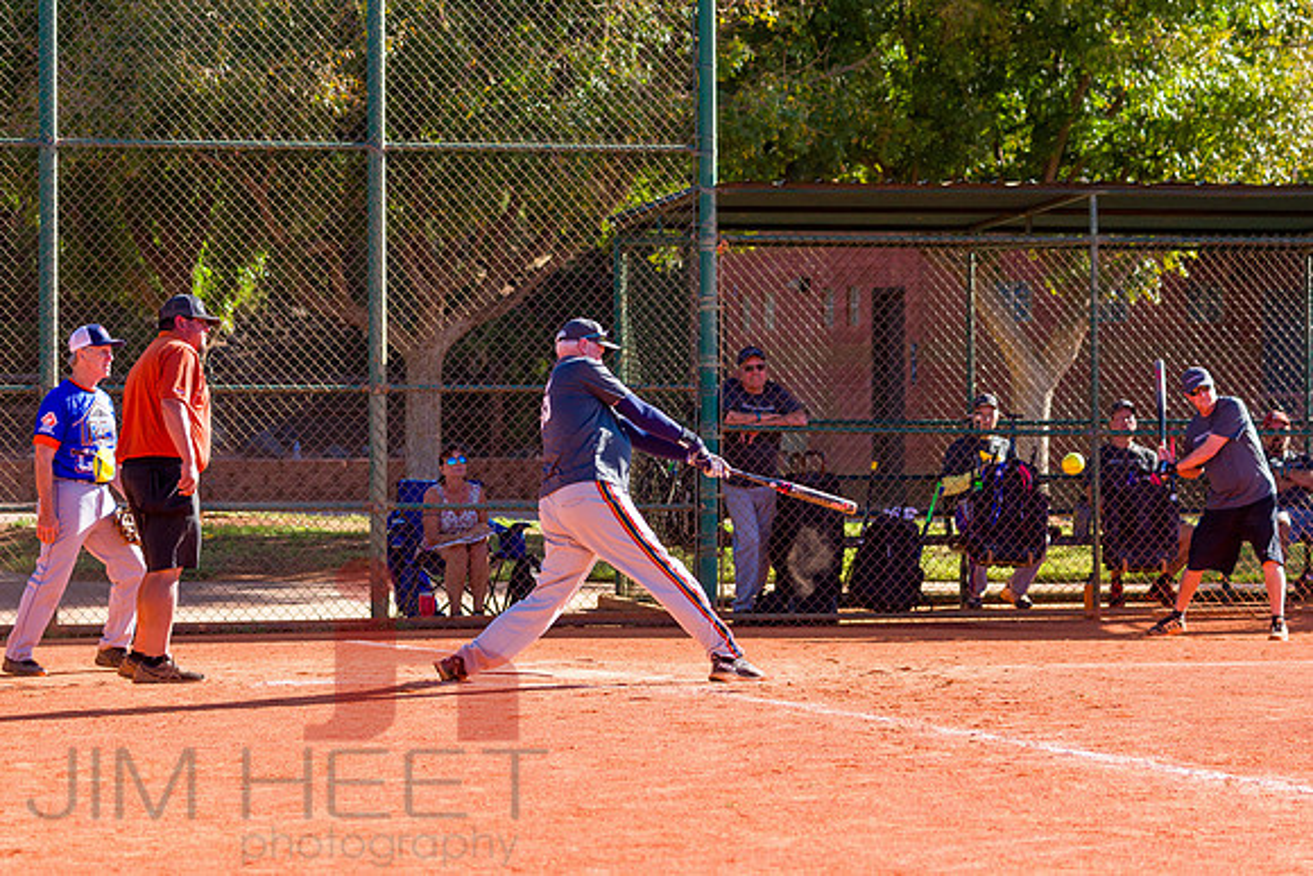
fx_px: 5847
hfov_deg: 12.8
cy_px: 441
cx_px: 651
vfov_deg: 8.6
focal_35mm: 160
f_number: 5
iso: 400
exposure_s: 1/2500
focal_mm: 135
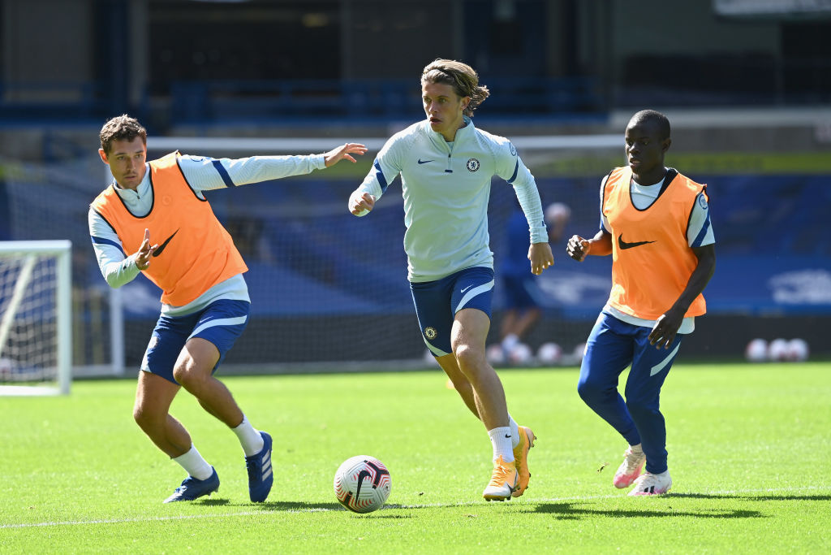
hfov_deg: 5.2
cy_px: 278
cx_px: 416
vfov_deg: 3.4
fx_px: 9234
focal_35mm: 400
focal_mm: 400
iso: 800
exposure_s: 1/1600
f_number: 5.6
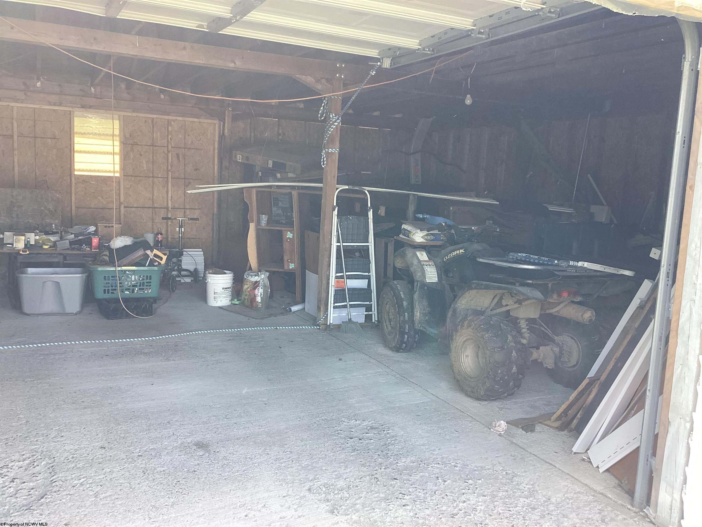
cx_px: 351
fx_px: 629
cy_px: 264
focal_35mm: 31
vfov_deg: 45.4
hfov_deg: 58.4
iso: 32
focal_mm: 3.3
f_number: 2.4
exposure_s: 1/120
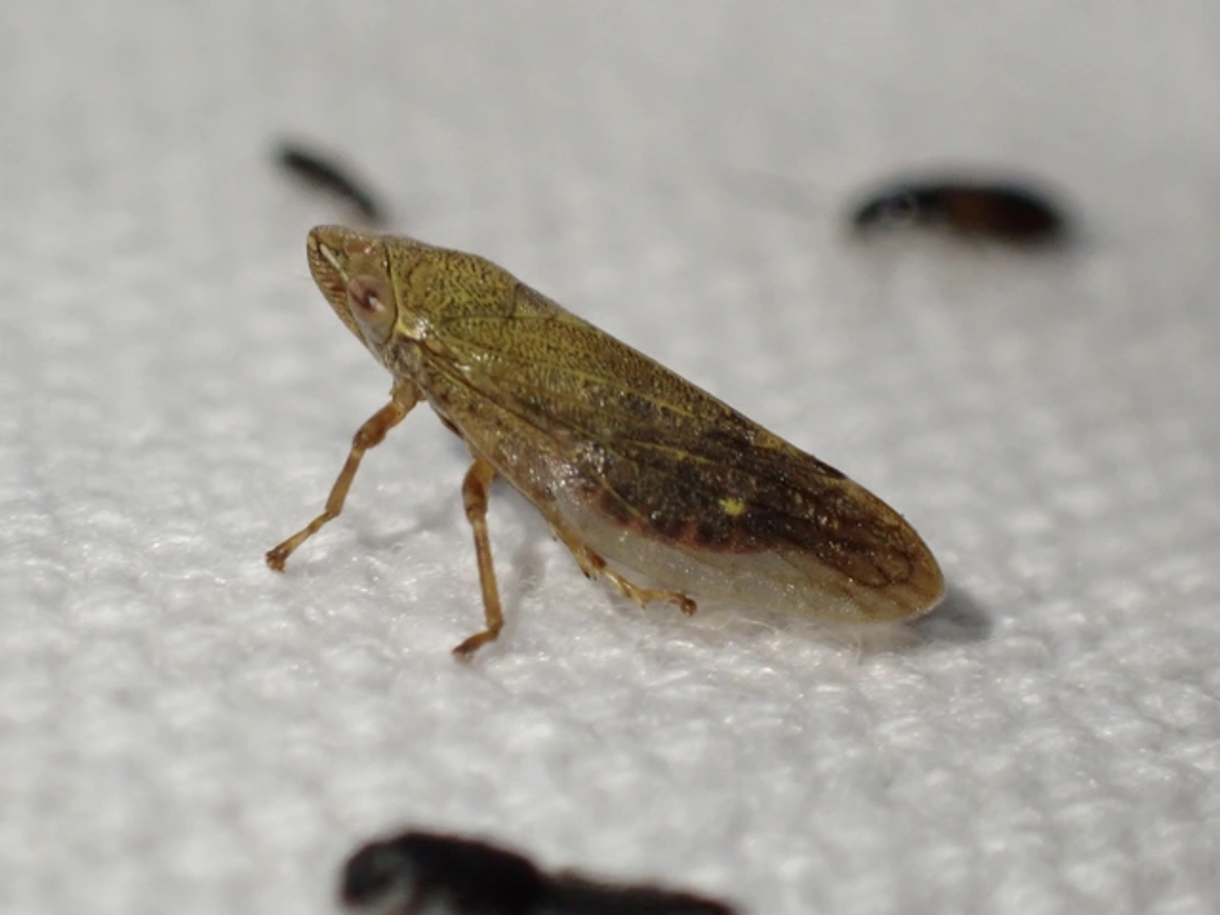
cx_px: 610
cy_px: 458
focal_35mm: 100
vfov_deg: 14.8
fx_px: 3524
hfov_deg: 19.6
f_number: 4.9
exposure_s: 1/125
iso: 500
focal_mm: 18
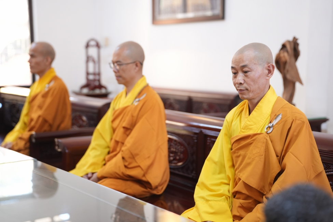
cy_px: 111
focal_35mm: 63
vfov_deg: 21.6
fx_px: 583
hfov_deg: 31.9
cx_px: 166
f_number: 2.5
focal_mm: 63
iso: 1000
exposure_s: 1/125
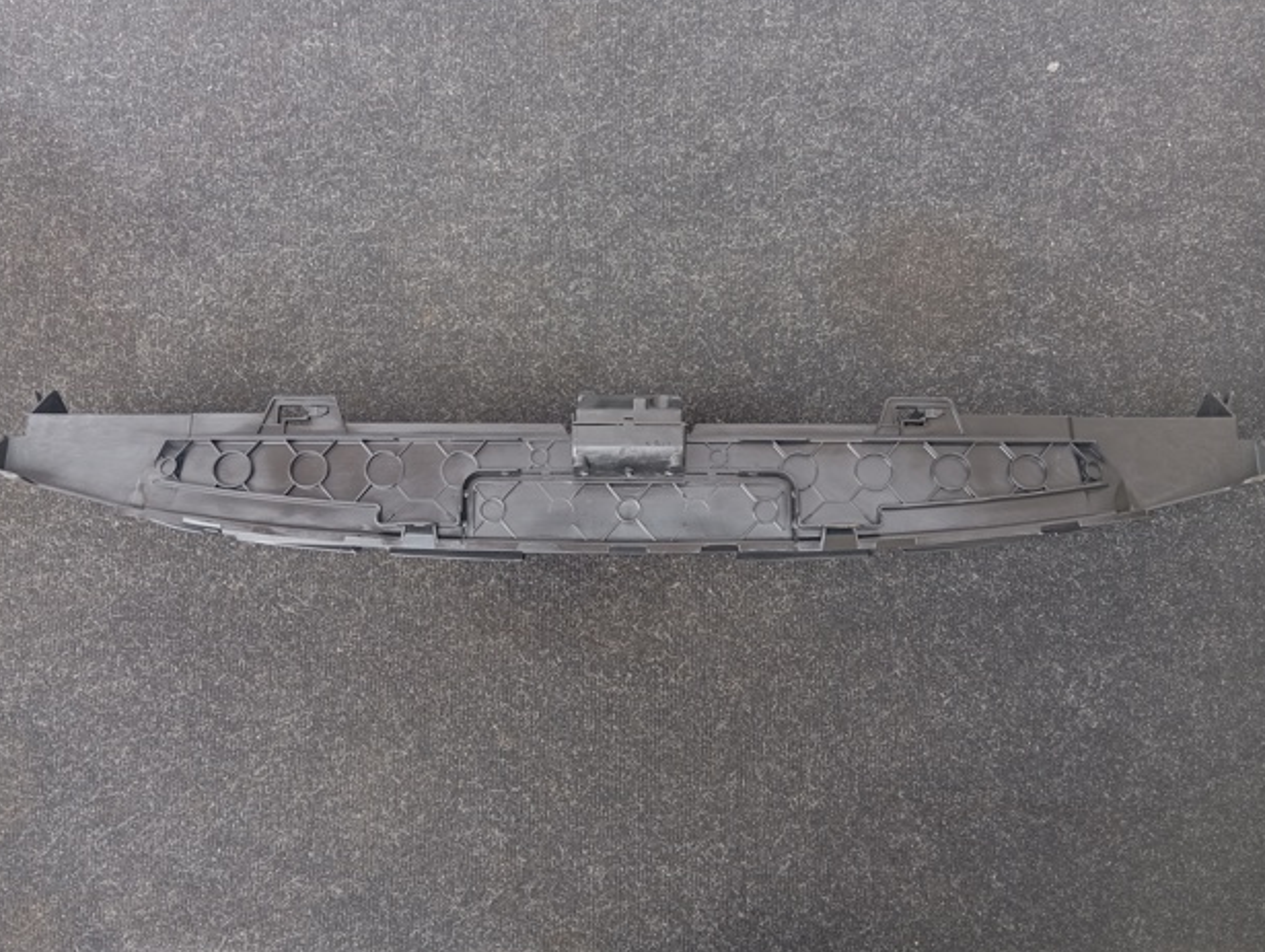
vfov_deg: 48.3
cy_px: 483
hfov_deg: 61.6
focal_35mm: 29
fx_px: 1061
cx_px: 626
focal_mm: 4.22
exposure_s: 1/33.3
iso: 205
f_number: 1.8
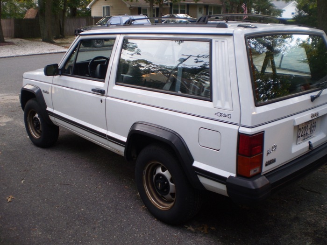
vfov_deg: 39.7
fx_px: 340
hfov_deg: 51.4
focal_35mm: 36
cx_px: 164
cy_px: 122
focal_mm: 6.3
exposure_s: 1/50
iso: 64
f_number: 3.1
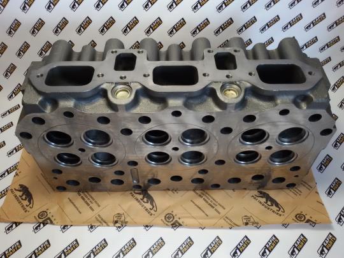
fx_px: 308
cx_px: 172
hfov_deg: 58.4
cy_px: 129
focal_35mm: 31
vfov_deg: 45.4
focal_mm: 2.93
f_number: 2.4
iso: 64
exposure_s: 1/33
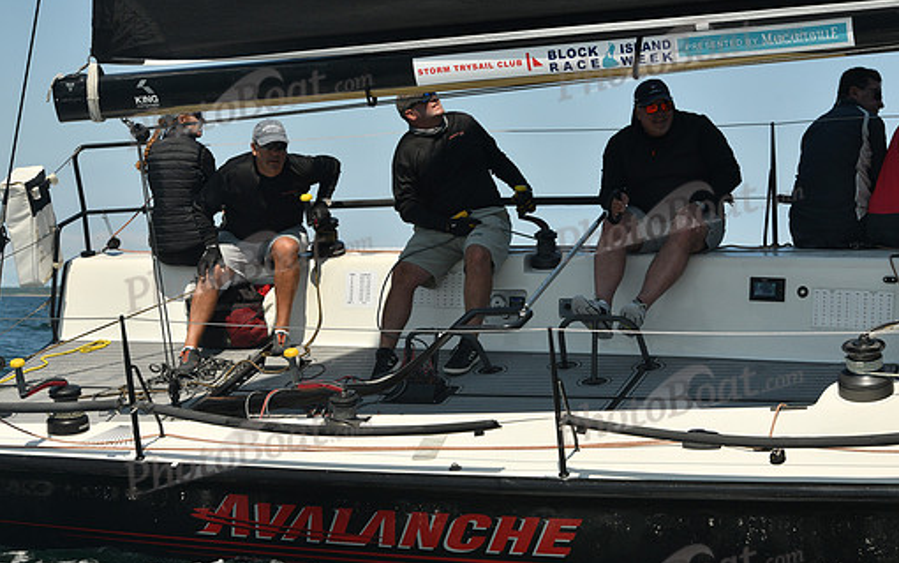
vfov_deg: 11.3
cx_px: 465
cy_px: 334
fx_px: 2843
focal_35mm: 116
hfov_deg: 18.0
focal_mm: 100
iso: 320
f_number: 8
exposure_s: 1/640
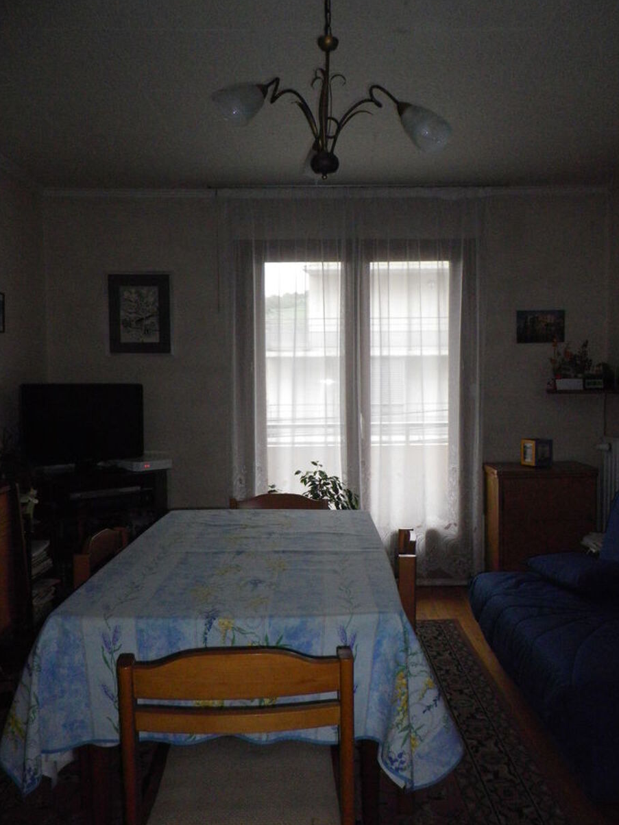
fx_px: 739
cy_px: 440
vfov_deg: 58.3
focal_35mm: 31
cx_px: 319
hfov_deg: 45.4
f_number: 2.6
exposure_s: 1/60
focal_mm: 4.9
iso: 400
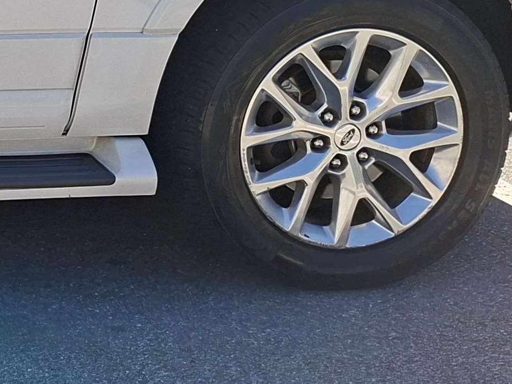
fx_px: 1449
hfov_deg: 16.6
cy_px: -58
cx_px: -415
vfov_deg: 14.7
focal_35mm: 98
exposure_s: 1/1062
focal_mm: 5.54
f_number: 1.8
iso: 40
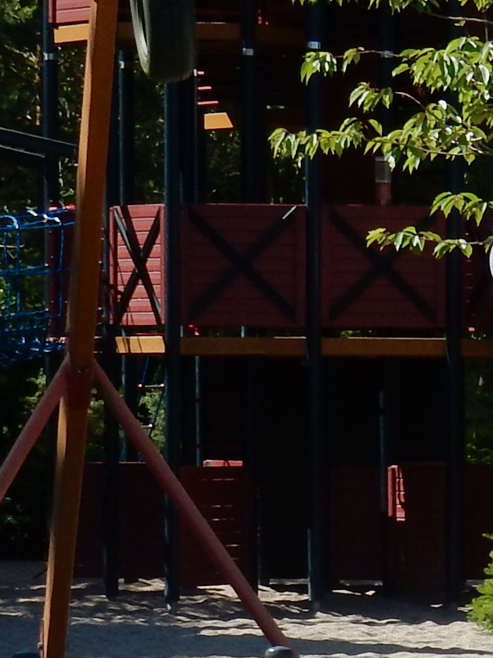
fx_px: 5033
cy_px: 797
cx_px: 1146
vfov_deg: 7.4
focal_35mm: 265
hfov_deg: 5.4
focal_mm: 10.7
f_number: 4.5
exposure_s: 1/640
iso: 125
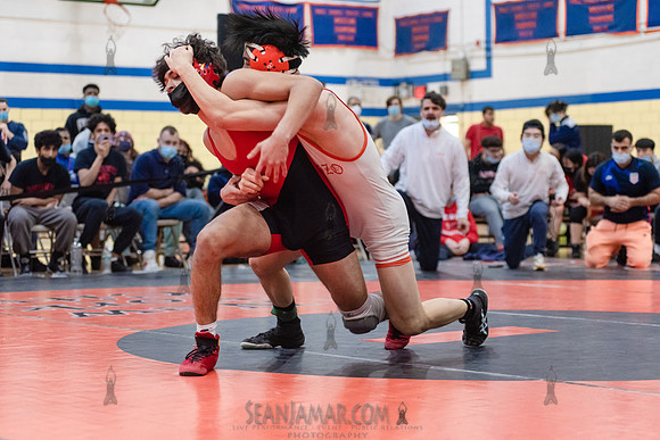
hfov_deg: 25.4
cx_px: 330
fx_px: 1467
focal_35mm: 80
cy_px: 220
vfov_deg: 17.1
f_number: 3.5
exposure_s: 1/400
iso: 4000
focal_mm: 80
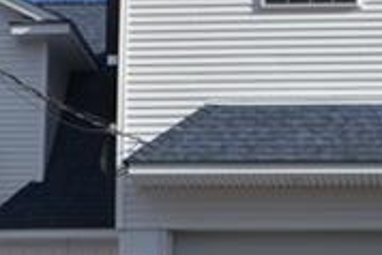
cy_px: 276
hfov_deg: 13.2
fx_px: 1646
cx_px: 170
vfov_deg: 8.8
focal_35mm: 155
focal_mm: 18
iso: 100
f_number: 8
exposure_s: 1/250
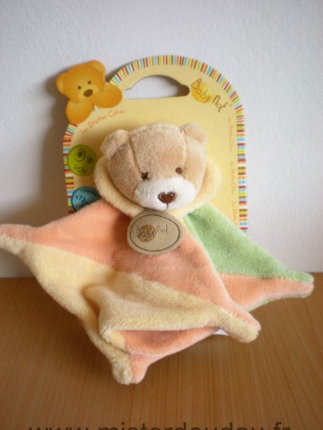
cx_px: 158
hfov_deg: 36.0
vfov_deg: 46.8
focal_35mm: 40
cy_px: 224
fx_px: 497
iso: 164
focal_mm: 6.3
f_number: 3.1
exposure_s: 1/60.3
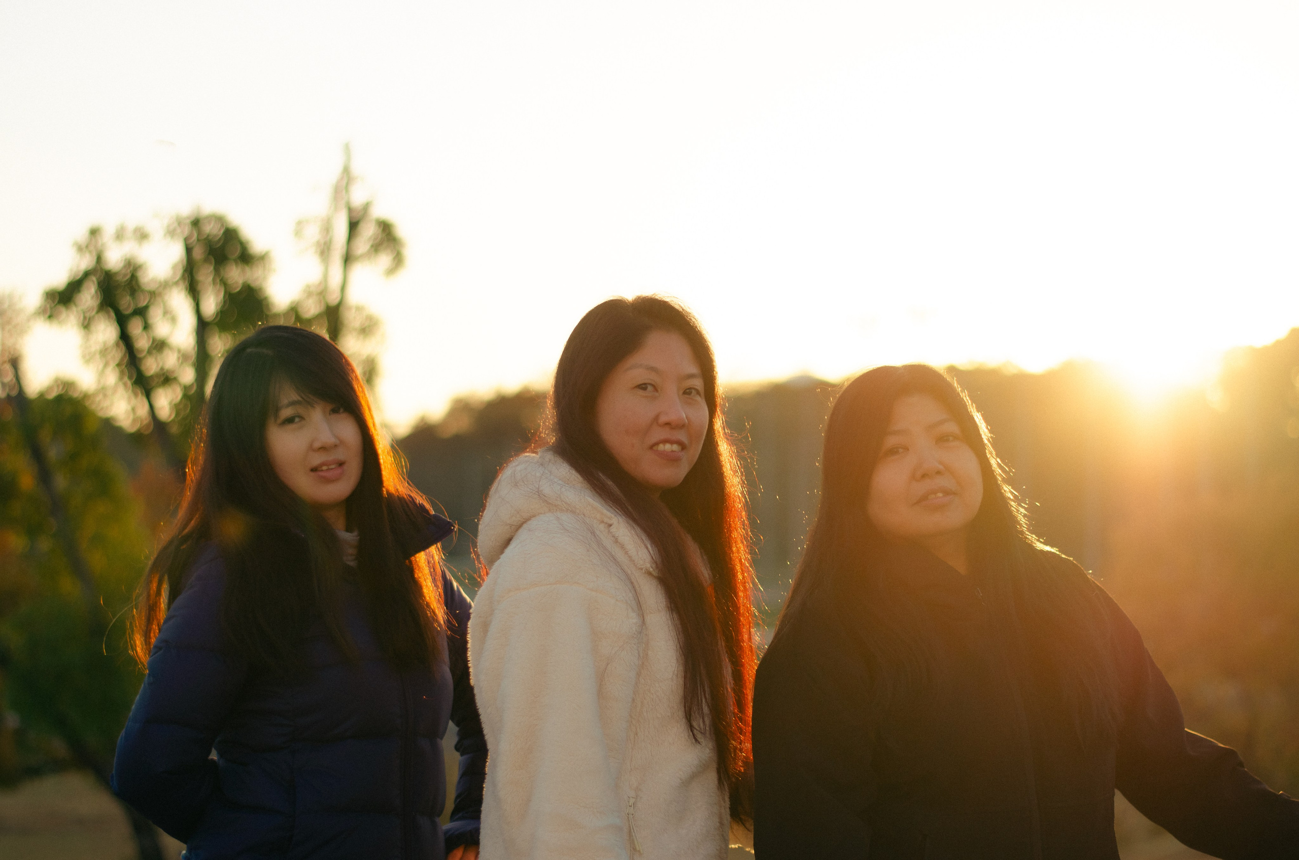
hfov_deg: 27.0
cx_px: 650
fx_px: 2701
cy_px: 430
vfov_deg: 18.1
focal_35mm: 75
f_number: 1.8
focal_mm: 50
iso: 100
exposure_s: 1/2000
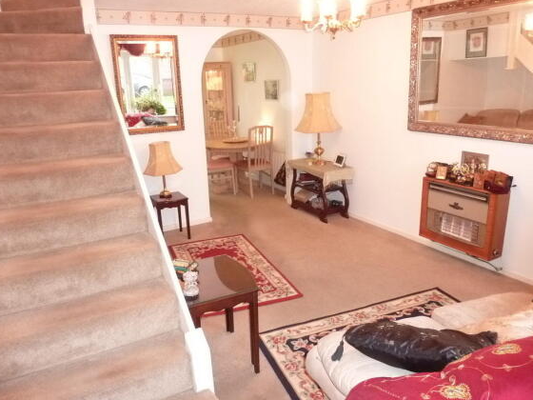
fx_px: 400
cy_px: 204
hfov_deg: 67.3
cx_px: 270
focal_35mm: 26
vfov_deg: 53.1
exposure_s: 1/30
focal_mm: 4.1
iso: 500
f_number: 3.3
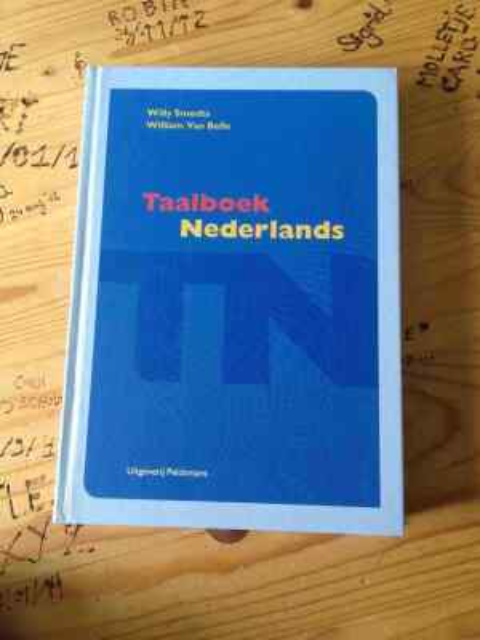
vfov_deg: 52.6
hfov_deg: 40.7
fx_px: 647
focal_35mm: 35
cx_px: 240
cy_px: 320
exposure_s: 1/20
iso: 125
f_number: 2.4
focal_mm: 4.28
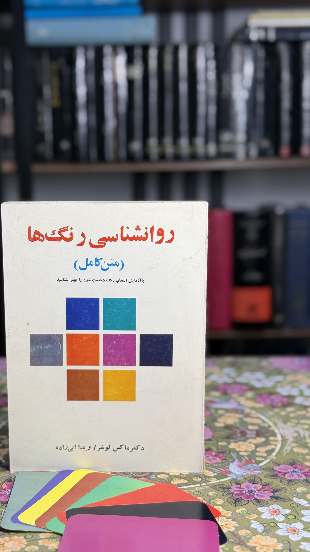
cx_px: 117
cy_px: 276
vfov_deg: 39.2
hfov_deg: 22.6
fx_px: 774
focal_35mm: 53
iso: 50
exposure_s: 1/109
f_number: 1.78
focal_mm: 6.76
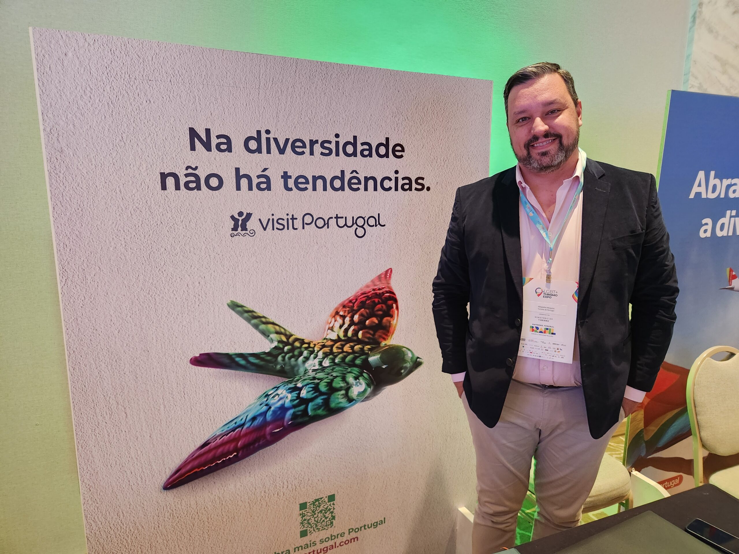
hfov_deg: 73.9
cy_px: 277
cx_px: 370
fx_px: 491
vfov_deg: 58.9
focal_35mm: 23
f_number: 1.8
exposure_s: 1/60
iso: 640
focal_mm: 5.4
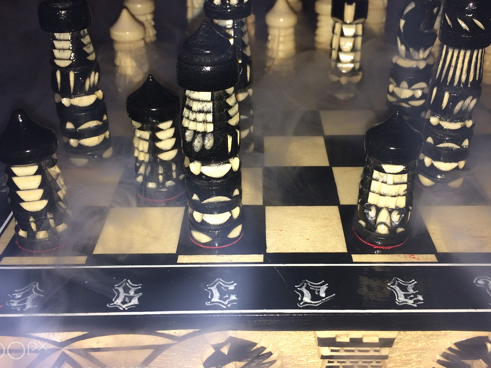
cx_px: 269
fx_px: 539
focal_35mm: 38
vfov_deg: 37.7
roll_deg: +0.9
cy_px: 162
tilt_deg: -29.4
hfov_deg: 48.9
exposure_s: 1/83
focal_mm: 4.15
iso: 32
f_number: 2.2
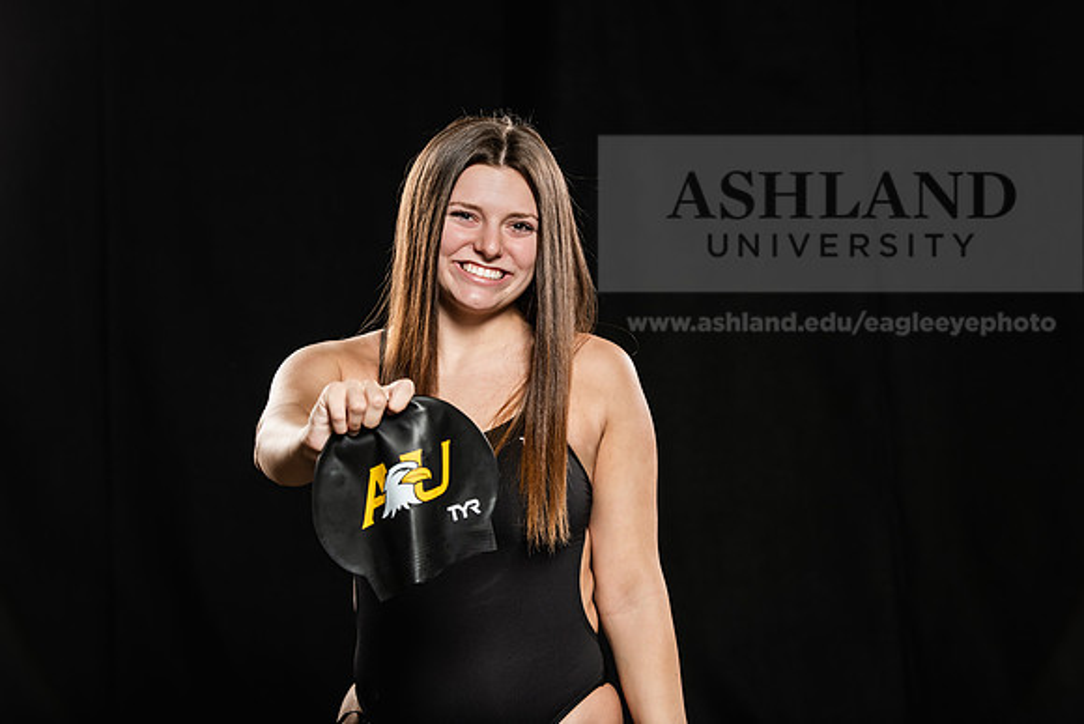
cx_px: 542
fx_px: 3012
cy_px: 362
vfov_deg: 13.7
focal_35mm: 100
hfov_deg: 20.4
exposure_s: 1/250
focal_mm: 100
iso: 320
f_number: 5.6
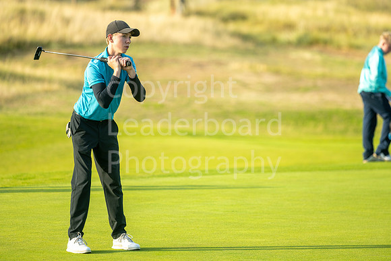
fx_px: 3259
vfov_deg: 4.6
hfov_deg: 6.9
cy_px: 130
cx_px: 196
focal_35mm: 300
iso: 200
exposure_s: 1/500
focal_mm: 300
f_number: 5
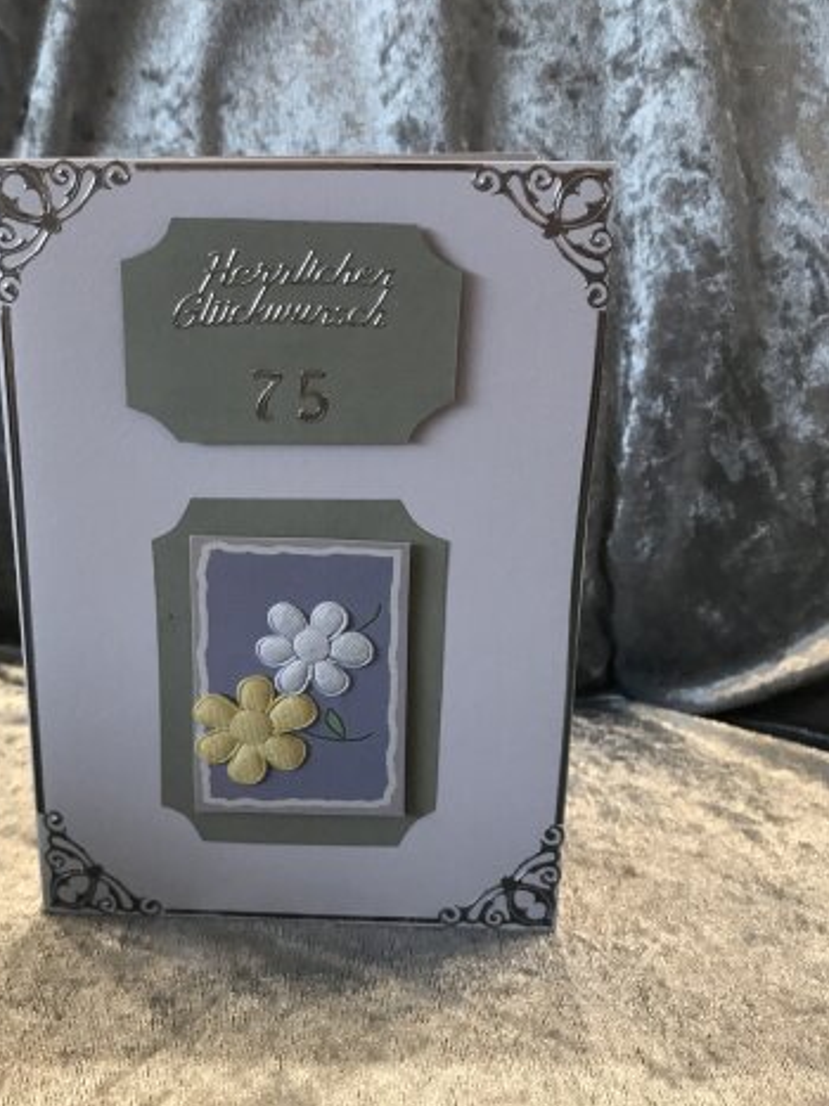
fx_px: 1150
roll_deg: -0.8
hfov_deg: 39.4
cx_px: 306
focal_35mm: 36
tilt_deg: -21.5
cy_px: 528
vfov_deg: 51.3
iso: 40
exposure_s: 1/20
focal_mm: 3.99
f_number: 1.8
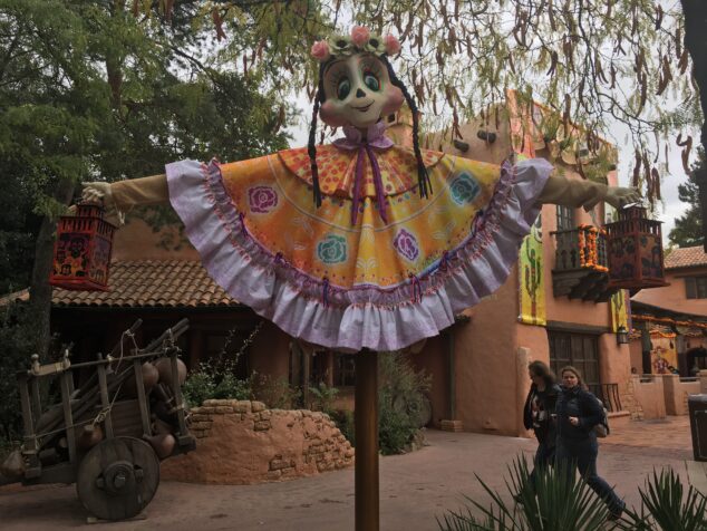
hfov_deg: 61.6
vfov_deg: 48.3
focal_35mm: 29
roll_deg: +0.0
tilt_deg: +11.4
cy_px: 266
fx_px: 593
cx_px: 354
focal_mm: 4.15
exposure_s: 1/439
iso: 25
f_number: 2.2
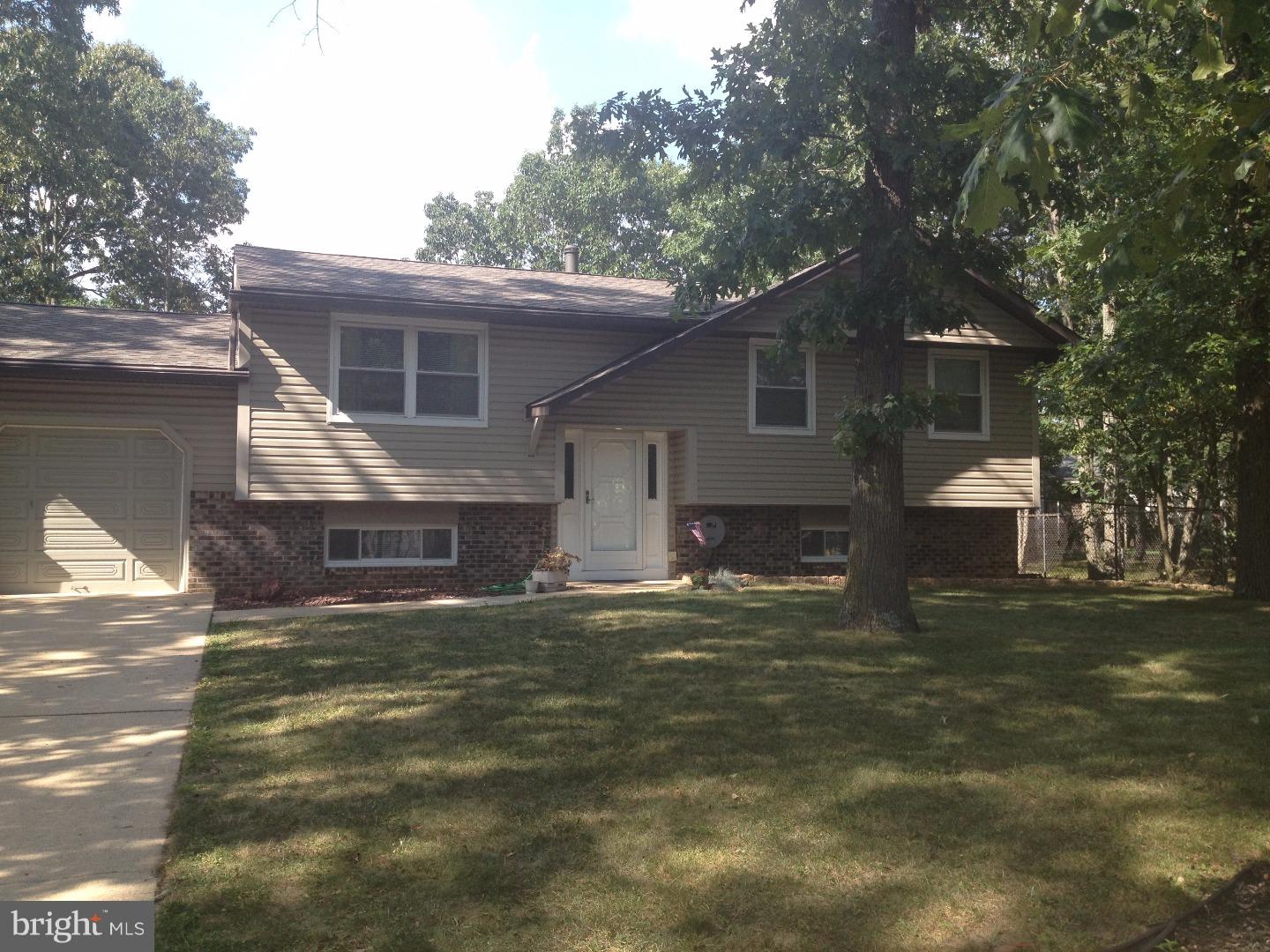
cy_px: 476
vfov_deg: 40.7
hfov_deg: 52.6
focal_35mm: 35
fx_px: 1284
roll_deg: -0.8
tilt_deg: +2.5
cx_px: 635
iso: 50
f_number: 2.4
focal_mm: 4.28
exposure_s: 1/424
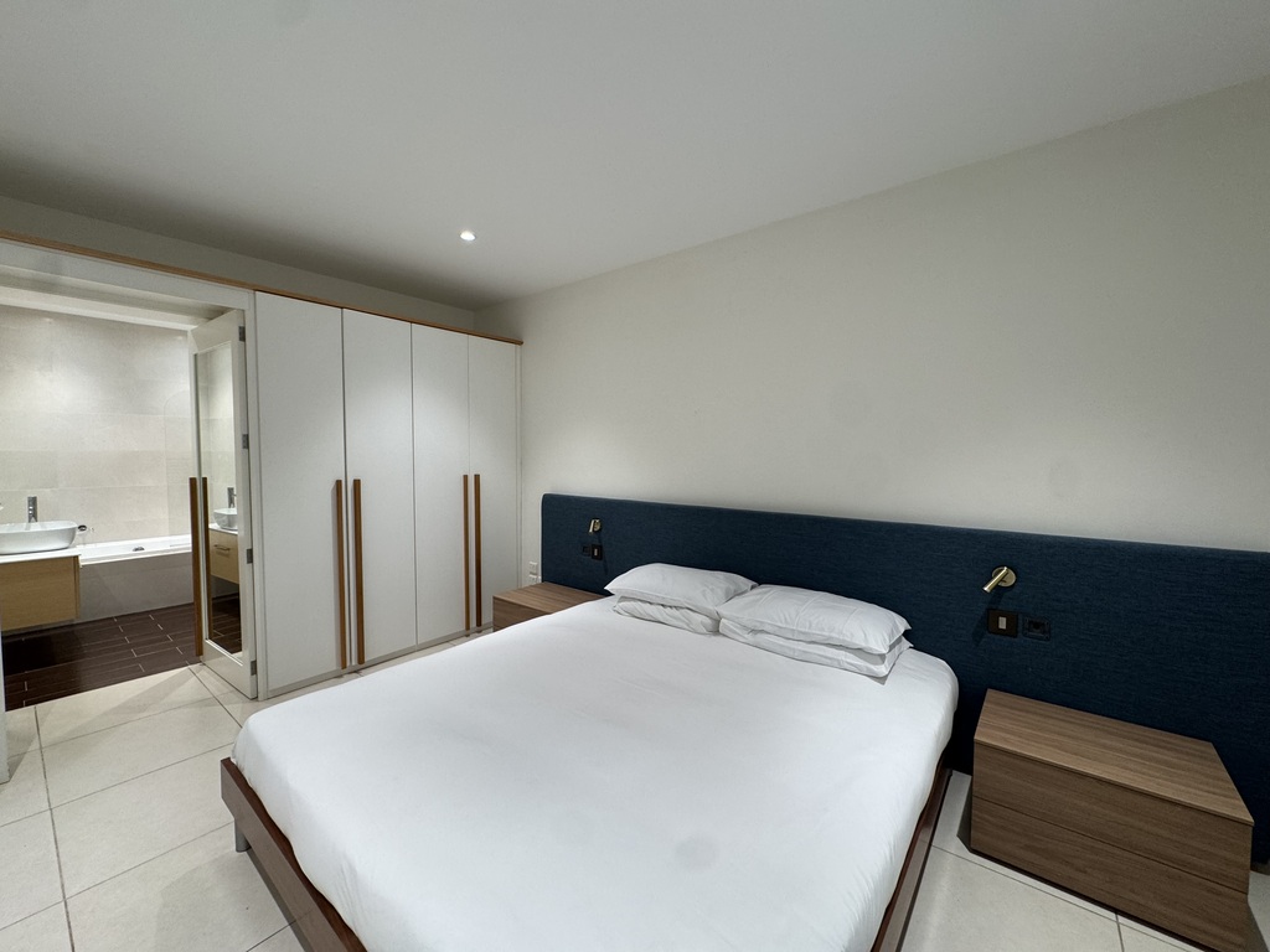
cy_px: 476
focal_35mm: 14
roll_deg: -0.6
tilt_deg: -2.2
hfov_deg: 102.1
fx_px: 514
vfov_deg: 85.7
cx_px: 635
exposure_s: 1/99
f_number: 2.2
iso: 125
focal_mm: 2.22
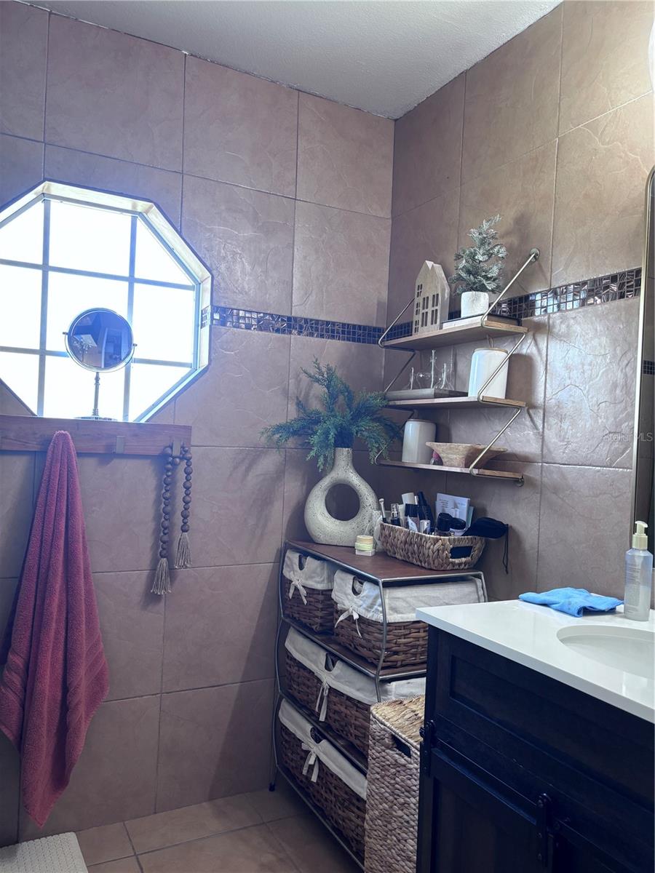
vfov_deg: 67.3
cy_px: 436
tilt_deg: -1.9
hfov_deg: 53.1
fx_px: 656
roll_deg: -2.6
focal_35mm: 26
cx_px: 328
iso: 125
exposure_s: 1/60
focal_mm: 5.96
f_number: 1.6
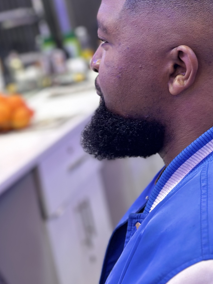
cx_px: 168
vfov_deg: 20.5
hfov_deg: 15.5
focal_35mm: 95
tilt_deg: -8.6
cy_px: 83
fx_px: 779
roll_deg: +11.8
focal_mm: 6.86
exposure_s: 1/50
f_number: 1.78
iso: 160
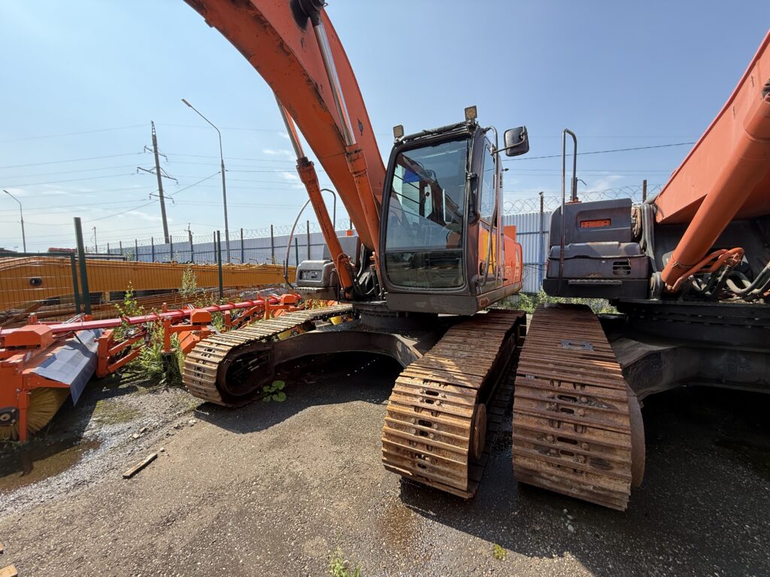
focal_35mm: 14
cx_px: 385
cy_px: 288
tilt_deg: -1.5
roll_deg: +0.3
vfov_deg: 85.7
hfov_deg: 102.1
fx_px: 311
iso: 50
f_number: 2.2
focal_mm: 2.22
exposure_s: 1/625
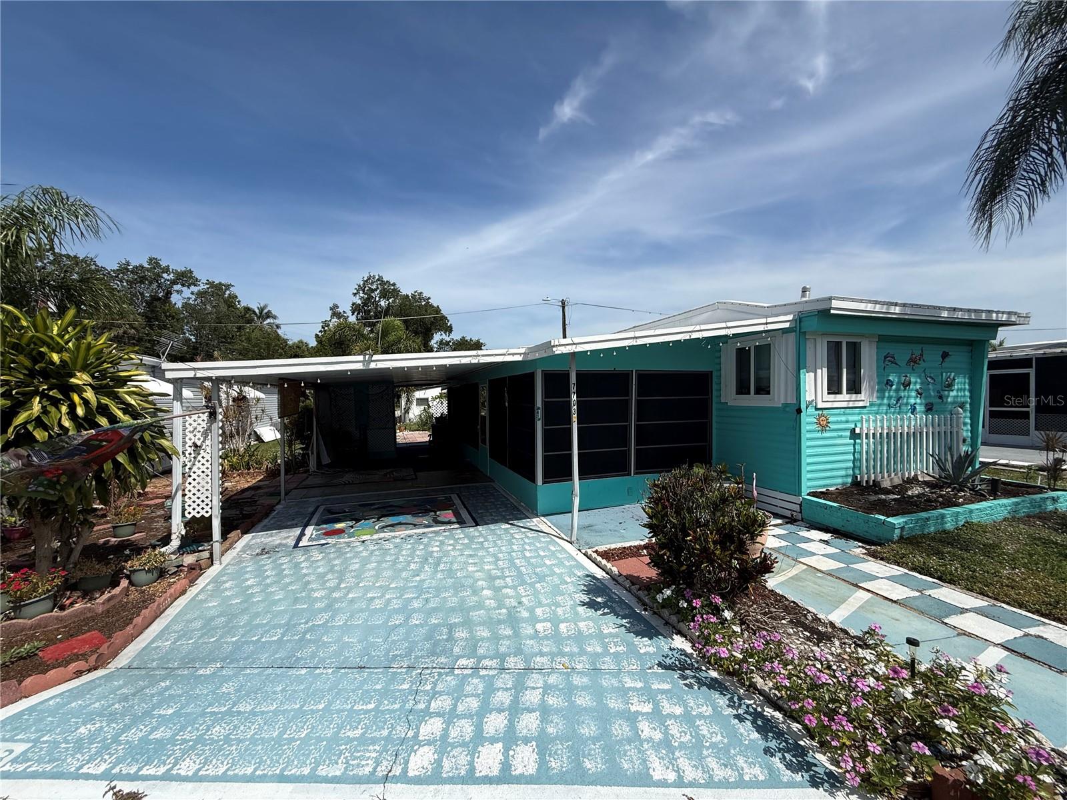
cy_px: 400
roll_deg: +1.0
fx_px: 432
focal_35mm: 14
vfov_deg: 85.7
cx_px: 534
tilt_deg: -0.5
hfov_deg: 102.1
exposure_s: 1/3289
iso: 50
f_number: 2.2
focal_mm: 2.22
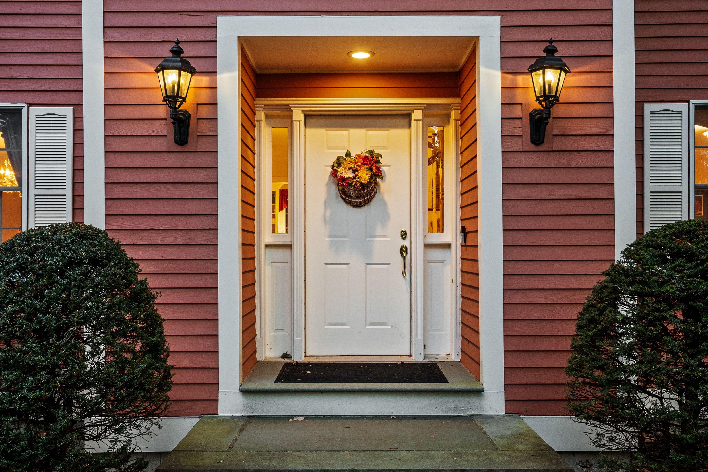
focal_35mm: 34
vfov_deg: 38.9
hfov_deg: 55.8
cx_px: 360
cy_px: 233
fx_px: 669
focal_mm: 22
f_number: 8
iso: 320
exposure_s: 1/3
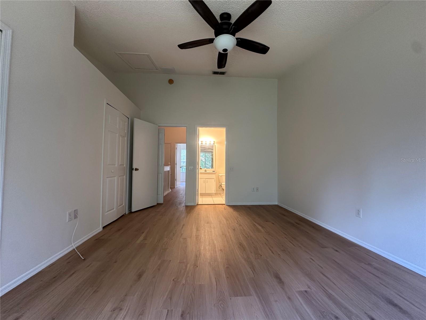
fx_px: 172
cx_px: 213
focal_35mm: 14
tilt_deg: +1.5
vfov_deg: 85.7
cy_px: 160
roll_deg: -1.0
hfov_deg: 102.1
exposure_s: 1/60
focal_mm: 2.22
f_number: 2.2
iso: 200
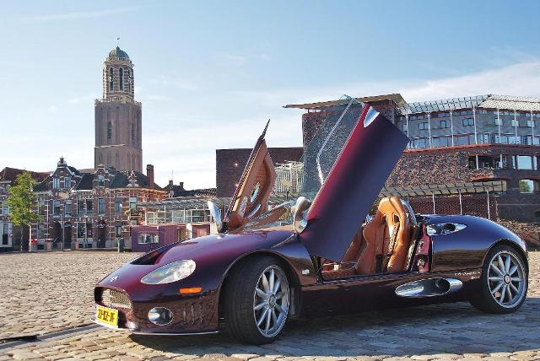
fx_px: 586
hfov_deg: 49.5
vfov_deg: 34.3
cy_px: 180
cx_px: 270
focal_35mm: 39
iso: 100
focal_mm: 26
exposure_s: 1/60
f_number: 6.3
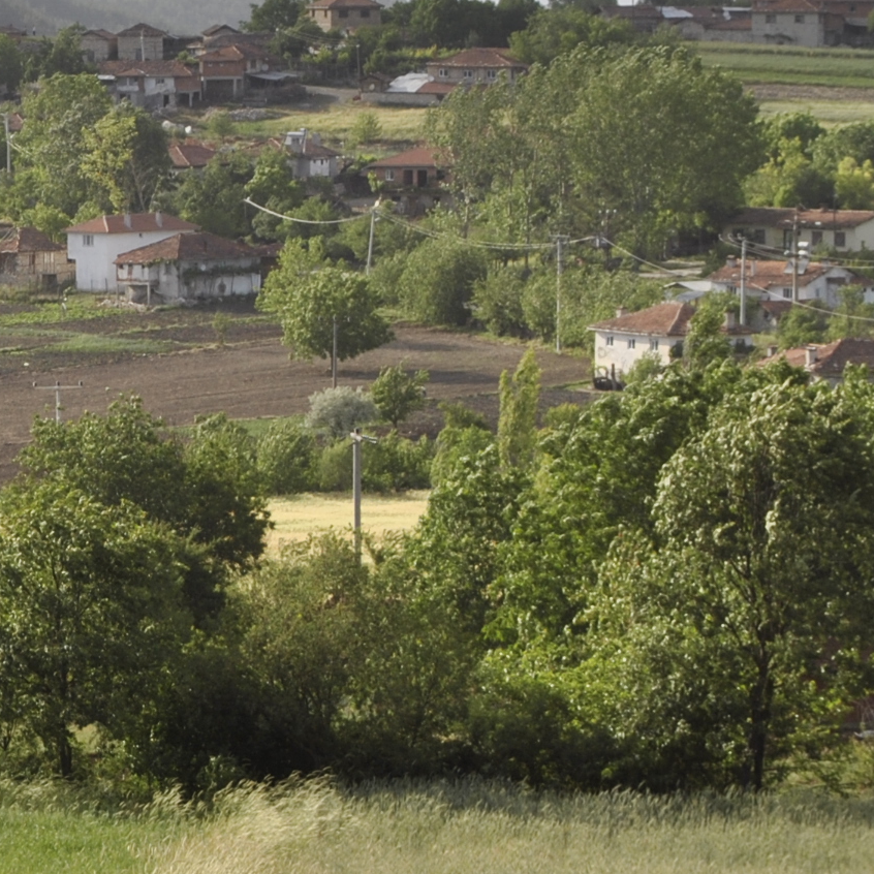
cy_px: 264
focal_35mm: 210
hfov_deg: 8.2
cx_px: -369
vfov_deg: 8.3
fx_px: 5999
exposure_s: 1/200
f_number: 11
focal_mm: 48
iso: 100
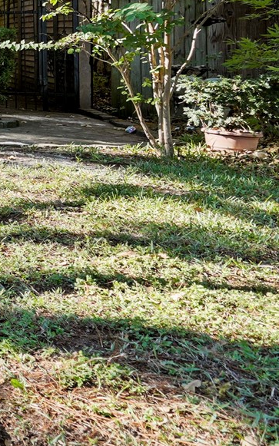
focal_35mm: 63
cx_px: -554
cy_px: 27
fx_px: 765
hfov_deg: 11.5
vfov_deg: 30.7
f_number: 2.8
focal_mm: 11
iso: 125
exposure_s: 1/40
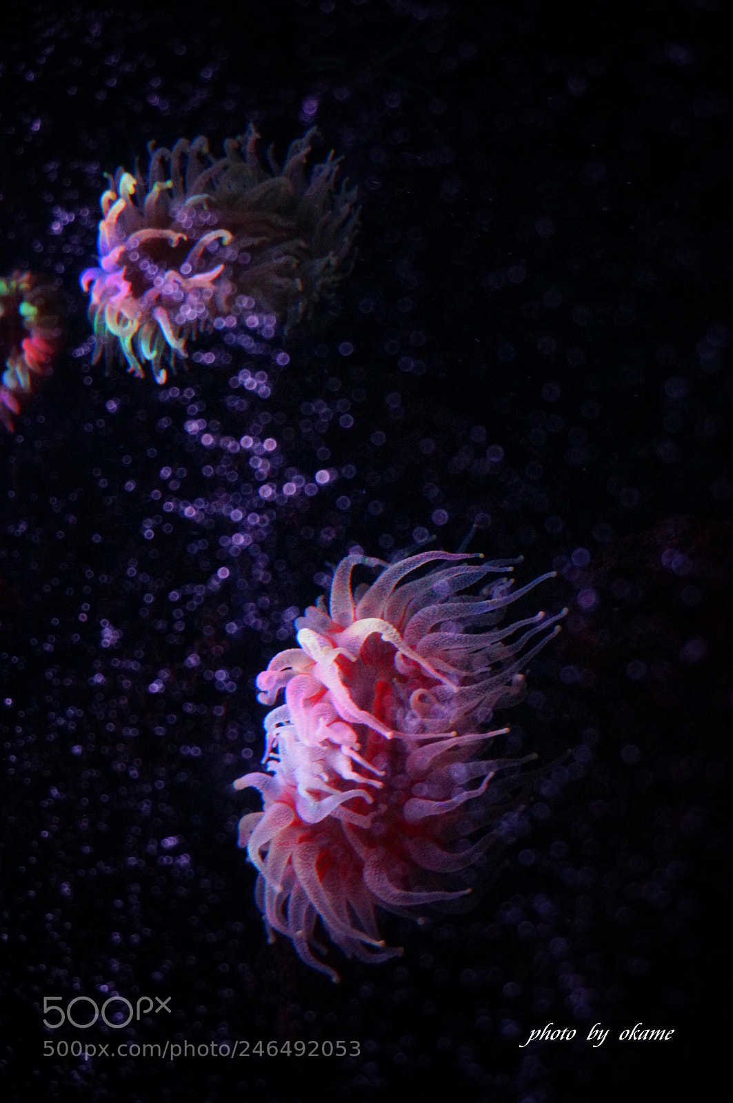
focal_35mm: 42
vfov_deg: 46.4
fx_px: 1286
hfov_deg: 31.8
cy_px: 552
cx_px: 366
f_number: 4.5
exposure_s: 1/40
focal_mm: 28
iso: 3200
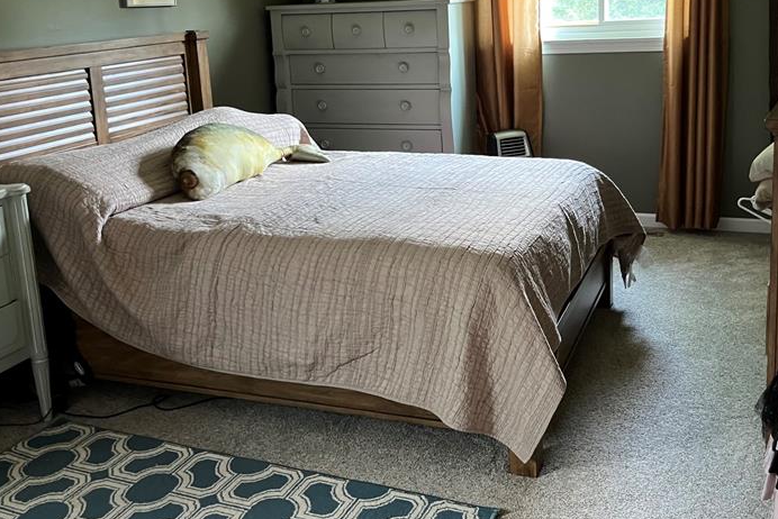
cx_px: 425
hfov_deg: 48.4
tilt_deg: -10.3
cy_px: 164
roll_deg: +3.8
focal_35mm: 40
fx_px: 865
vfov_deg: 33.1
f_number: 1.6
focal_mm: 5.1
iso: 320
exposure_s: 1/60
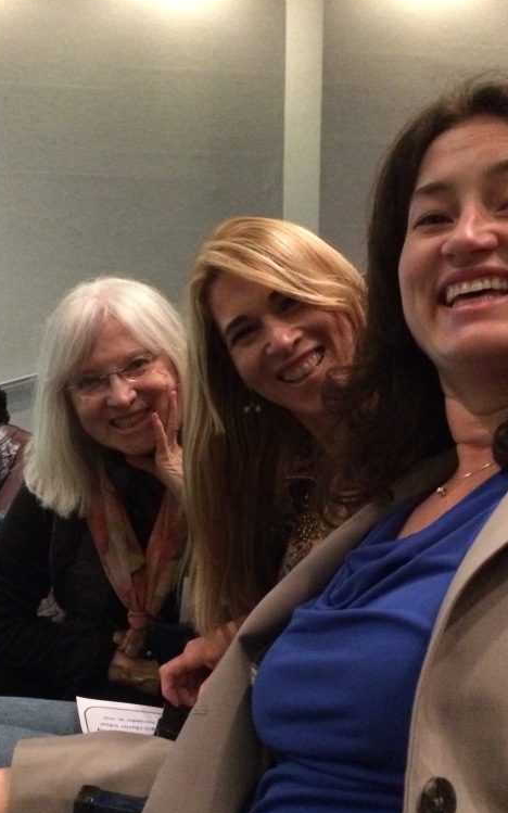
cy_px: 409
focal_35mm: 42
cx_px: 230
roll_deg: +0.1
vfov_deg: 47.2
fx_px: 931
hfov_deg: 30.5
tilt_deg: -2.2
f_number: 2.2
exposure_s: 1/15
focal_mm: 4.15
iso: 800
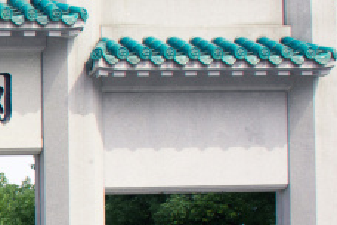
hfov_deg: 14.9
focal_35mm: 121
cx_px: -260
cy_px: 127
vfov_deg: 11.3
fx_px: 1133
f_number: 4.5
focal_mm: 18
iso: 100
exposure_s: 1/500
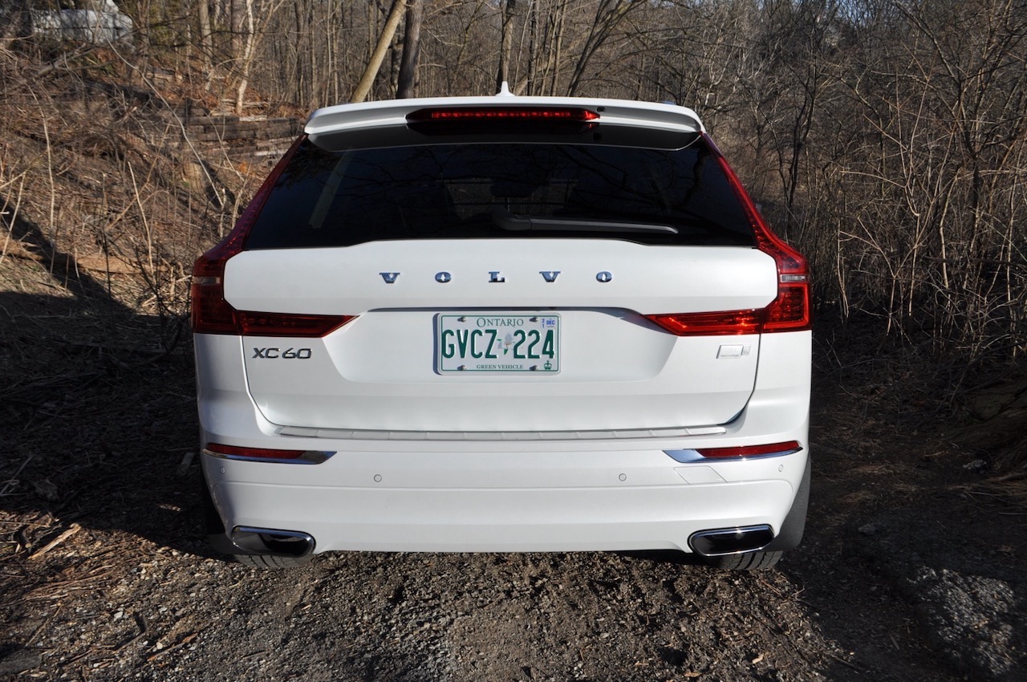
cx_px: 514
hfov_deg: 67.4
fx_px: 769
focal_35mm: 27
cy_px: 341
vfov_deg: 47.8
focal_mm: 18
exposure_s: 1/500
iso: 200
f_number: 9
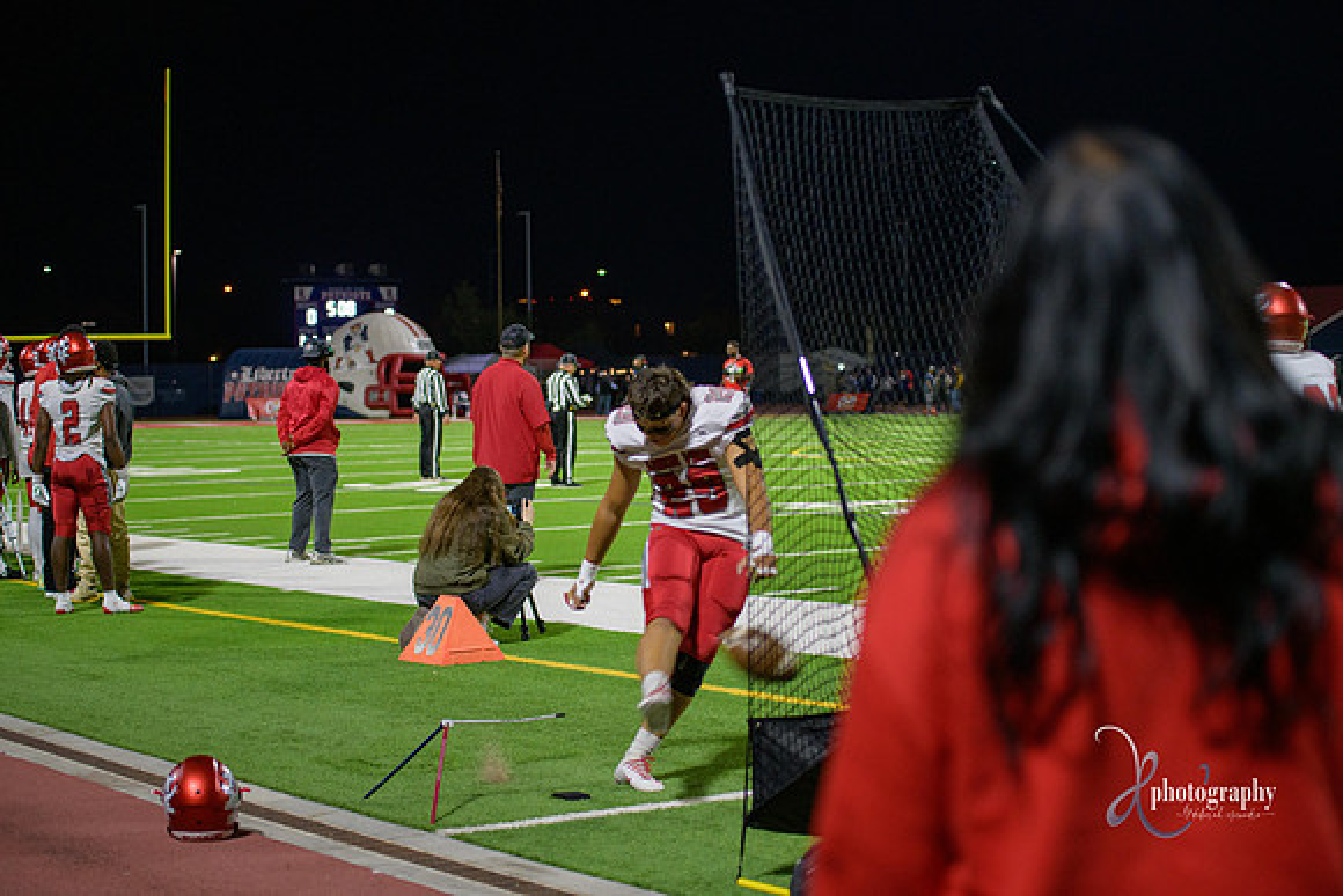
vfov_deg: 19.5
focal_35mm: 70
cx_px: 672
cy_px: 448
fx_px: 2612
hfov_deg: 28.8
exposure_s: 1/320
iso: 1250
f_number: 2.8
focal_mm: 70
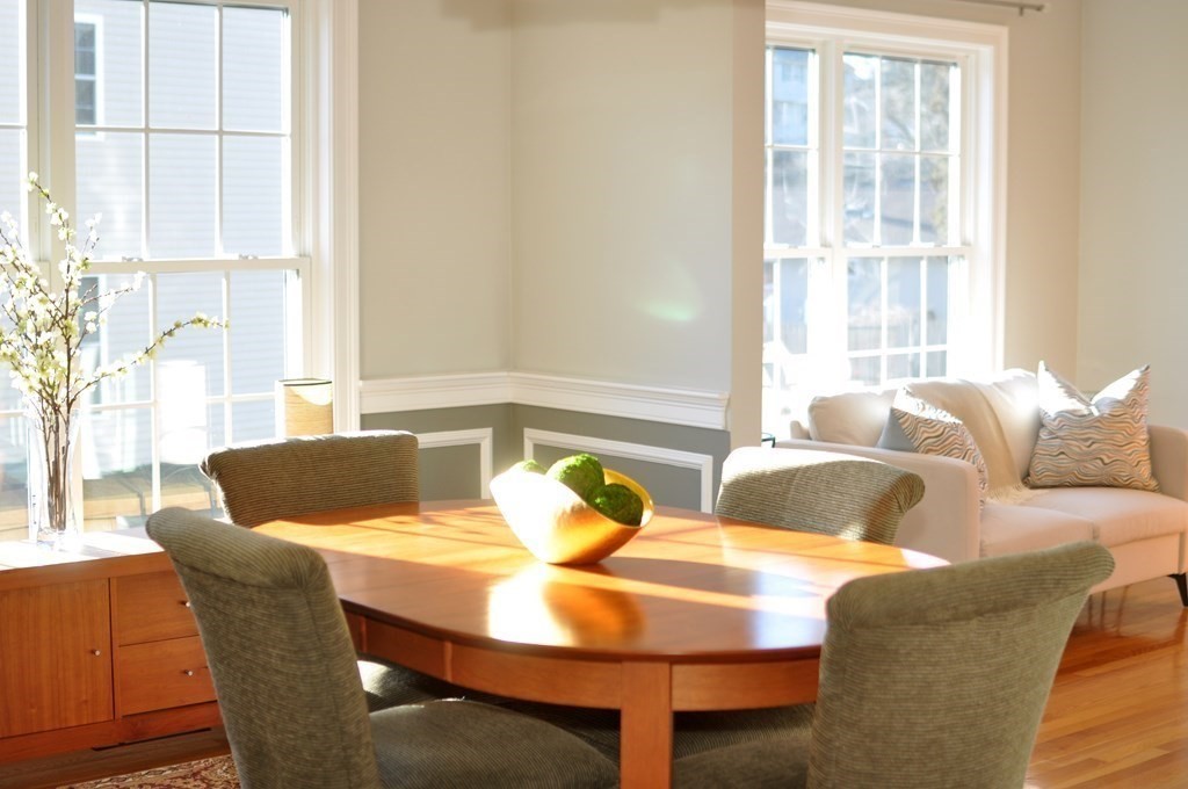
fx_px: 1730
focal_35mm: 52
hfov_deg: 37.9
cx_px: 594
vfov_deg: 25.7
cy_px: 394
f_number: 2.5
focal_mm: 35
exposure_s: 1/200
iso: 250
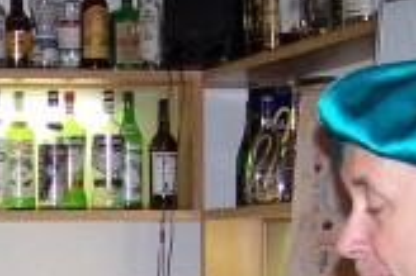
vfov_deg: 8.7
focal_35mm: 154
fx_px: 1778
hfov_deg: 13.1
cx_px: -46
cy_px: 425
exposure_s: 1/60
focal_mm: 6.3
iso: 140
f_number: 2.8
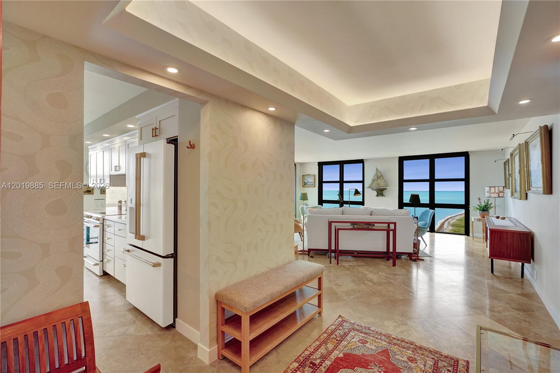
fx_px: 249
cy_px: 186
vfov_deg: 73.7
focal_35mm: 16
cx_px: 280
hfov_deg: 96.8
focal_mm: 16
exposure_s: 1/160
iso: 400
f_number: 4
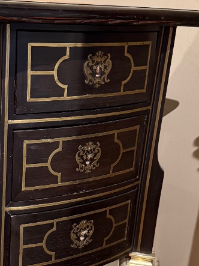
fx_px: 498
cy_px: 193
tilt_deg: -20.5
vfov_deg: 29.4
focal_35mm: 65
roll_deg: -3.2
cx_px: 38
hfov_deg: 22.3
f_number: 1.78
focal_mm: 6.76
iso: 400
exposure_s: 1/50
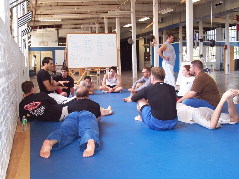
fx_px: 290
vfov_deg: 34.3
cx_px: 120
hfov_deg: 44.8
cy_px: 90
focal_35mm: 42
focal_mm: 7
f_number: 3
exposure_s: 1/60
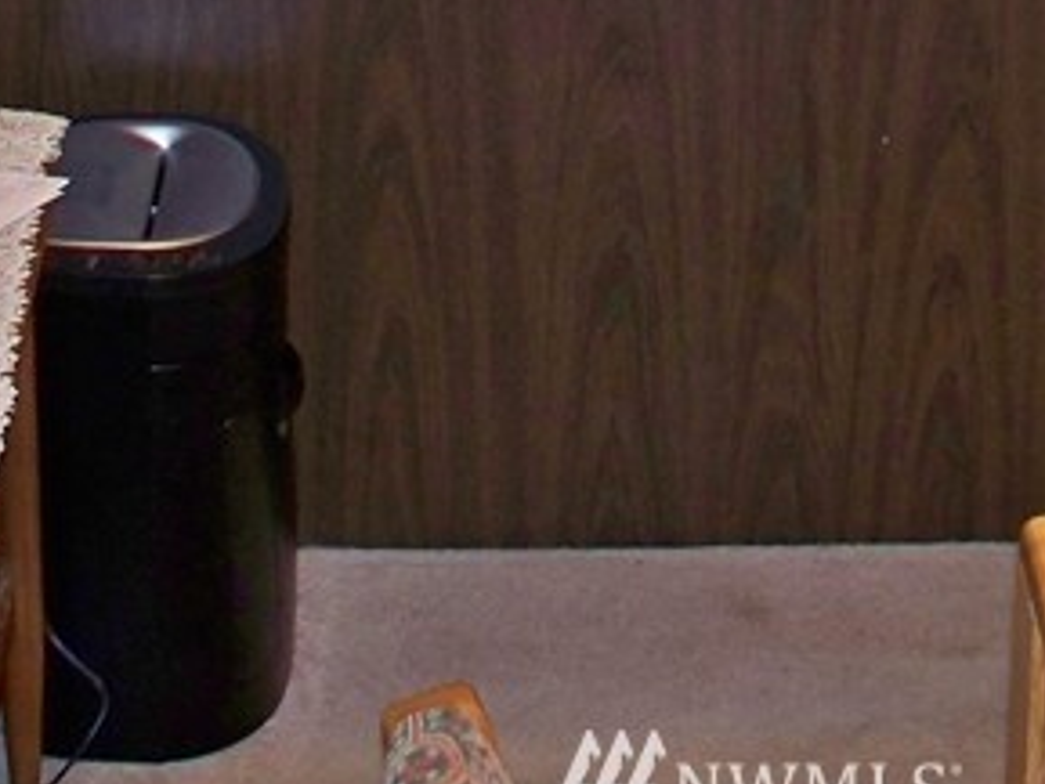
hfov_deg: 15.8
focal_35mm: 124
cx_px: 759
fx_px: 3745
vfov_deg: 11.4
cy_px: -477
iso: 200
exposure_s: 1/30
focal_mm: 7.54
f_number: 2.8
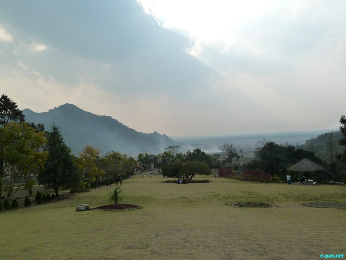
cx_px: 173
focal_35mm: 25
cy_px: 130
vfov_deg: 54.9
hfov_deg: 69.4
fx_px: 250
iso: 125
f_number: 4.5
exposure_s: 1/400
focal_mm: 4.1
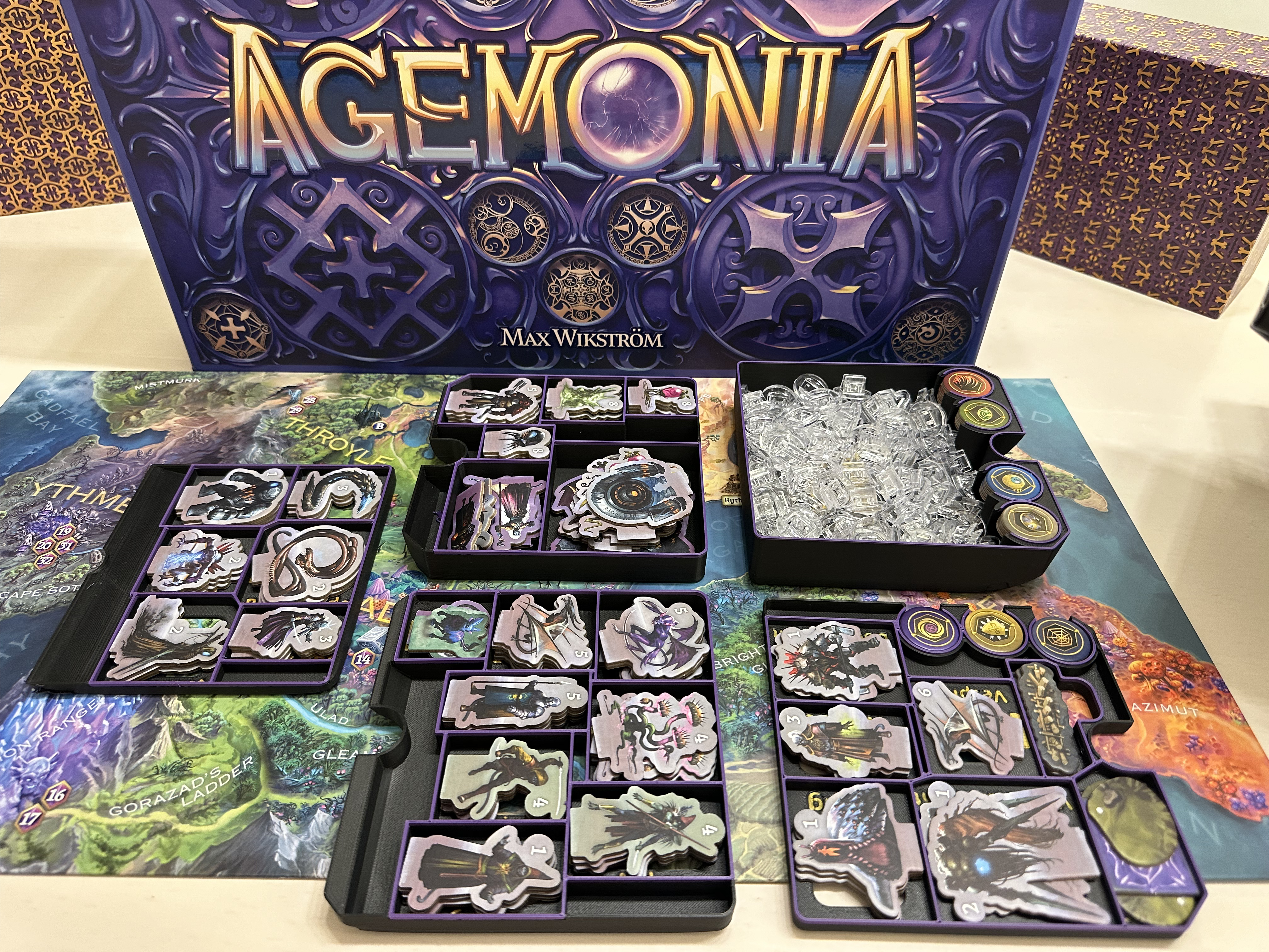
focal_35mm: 24
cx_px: 634
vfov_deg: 56.8
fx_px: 880
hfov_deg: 71.6
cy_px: 476
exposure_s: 1/50
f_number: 1.78
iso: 250
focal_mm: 6.86
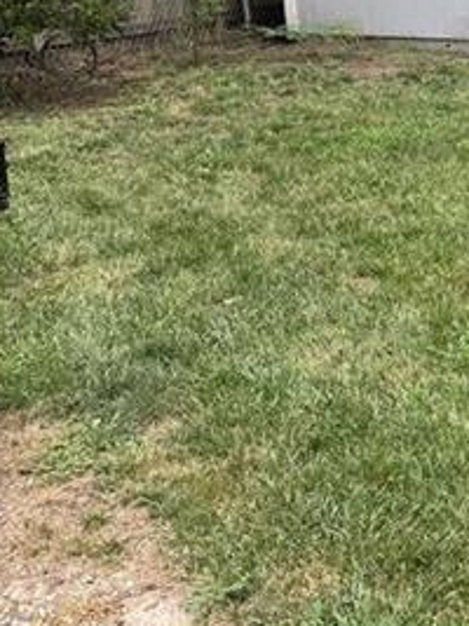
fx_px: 1247
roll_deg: +2.5
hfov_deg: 19.2
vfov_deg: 27.6
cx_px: 661
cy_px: 124
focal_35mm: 69
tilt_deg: -12.5
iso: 80
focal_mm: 6.76
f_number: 1.78
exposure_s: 1/747
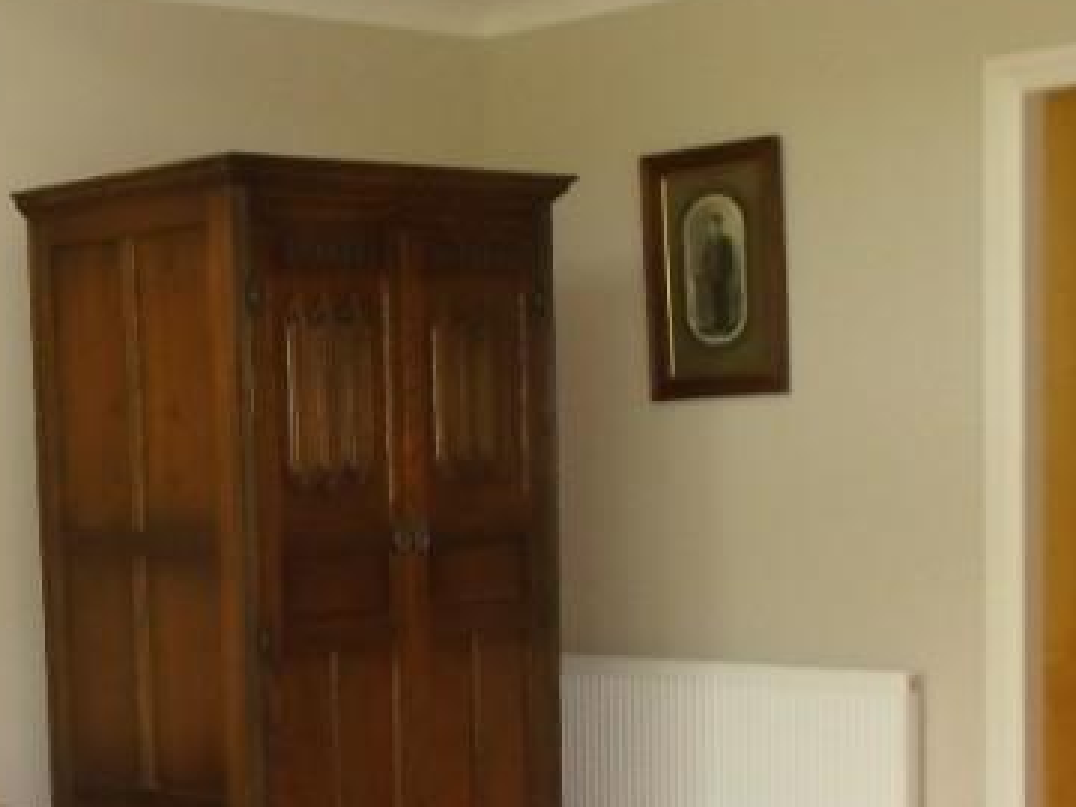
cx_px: 54
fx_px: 2300
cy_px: 723
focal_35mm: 74
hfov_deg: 25.3
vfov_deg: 19.5
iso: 250
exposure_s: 1/40
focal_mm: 4.6
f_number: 3.2
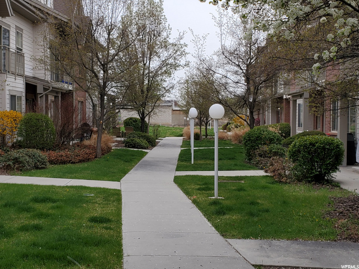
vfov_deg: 53.1
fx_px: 270
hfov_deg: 67.3
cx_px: 180
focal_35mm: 26
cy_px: 134
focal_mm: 4.3
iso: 50
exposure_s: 1/878
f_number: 2.4
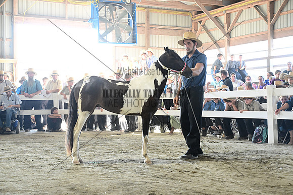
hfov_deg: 37.5
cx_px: 146
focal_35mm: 53
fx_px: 431
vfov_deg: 25.5
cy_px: 98
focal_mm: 53
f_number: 5
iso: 6400
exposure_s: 1/300
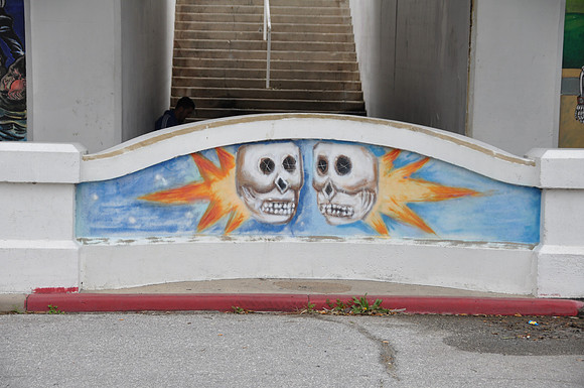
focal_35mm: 99
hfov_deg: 20.6
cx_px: 292
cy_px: 194
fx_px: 1604
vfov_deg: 13.8
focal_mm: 66
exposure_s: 1/125
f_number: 5.6
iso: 200
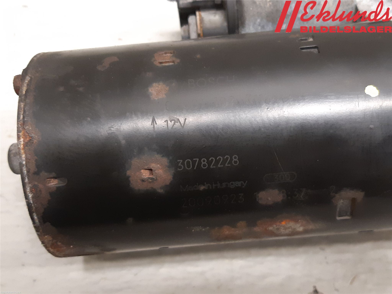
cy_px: 147
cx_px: 196
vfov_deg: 53.1
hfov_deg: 67.3
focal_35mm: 26
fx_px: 294
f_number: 1.7
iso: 250
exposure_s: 1/25
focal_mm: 3.93
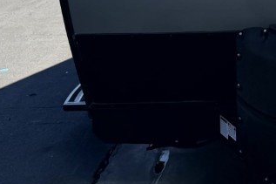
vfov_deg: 12.0
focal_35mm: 110
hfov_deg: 17.9
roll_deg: +0.2
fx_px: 843
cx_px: 312
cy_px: -62
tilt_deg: -8.2
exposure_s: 1/4167
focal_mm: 6.76
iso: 80
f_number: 1.78
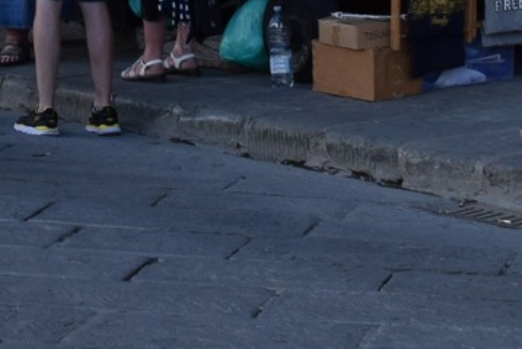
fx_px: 2887
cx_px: 159
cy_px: -275
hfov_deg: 10.3
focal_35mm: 199
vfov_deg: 6.7
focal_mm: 22
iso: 250
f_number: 8
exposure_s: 1/250
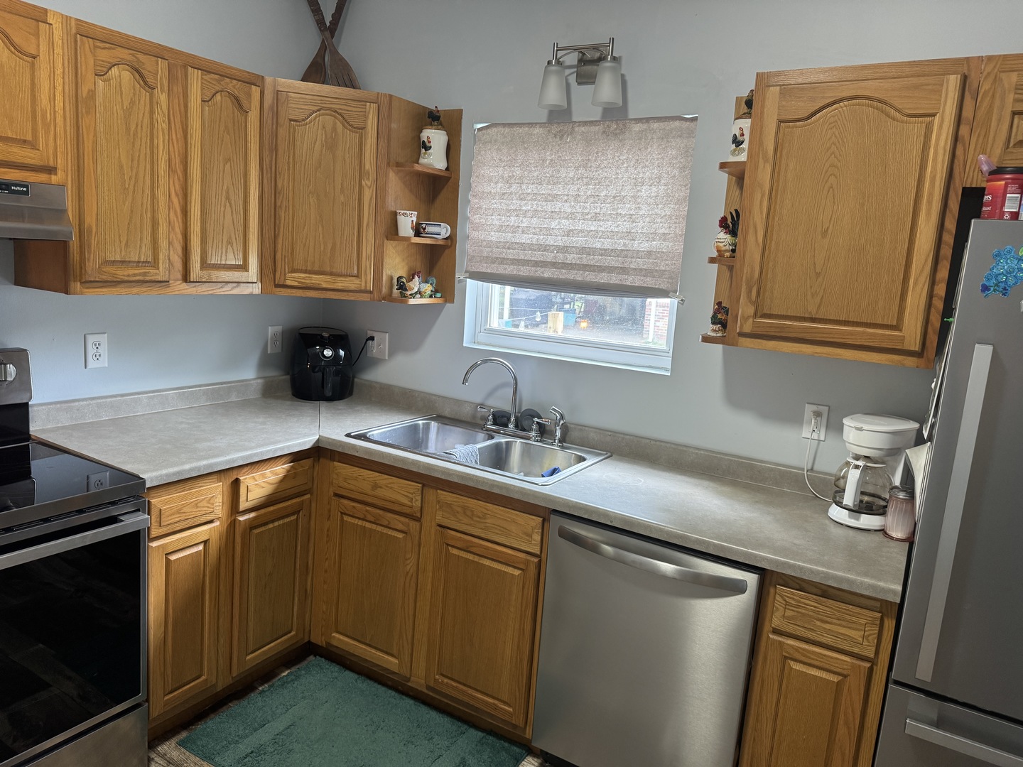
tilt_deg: -9.5
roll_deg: -4.8
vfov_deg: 56.8
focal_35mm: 24
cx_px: 512
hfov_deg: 71.6
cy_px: 384
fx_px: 709
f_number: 1.78
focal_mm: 6.76
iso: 160
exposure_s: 1/60
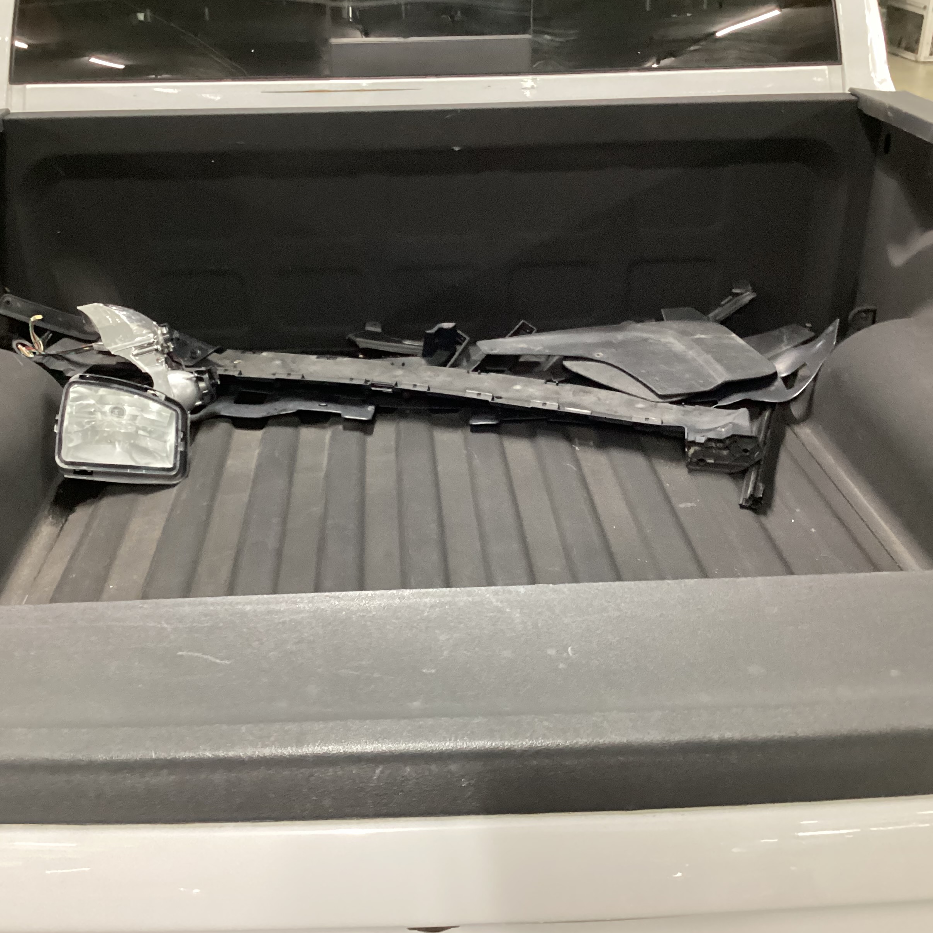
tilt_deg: -29.0
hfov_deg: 44.9
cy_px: 465
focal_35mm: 37
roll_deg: -0.6
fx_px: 1128
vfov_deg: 44.9
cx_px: 433
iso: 400
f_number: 2.4
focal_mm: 3.3
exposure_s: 1/33
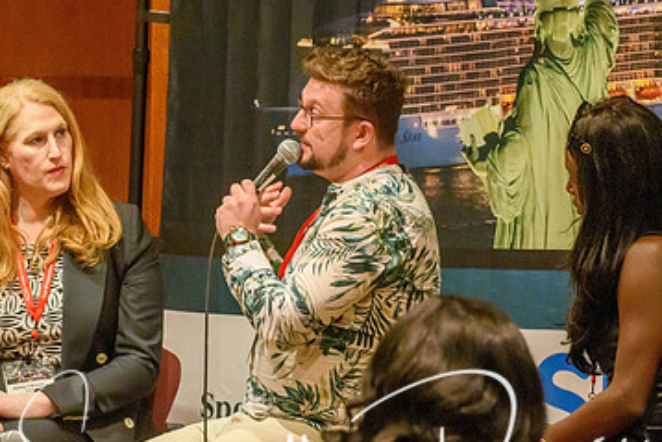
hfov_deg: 8.1
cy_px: 299
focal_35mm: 255
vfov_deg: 5.4
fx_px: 4691
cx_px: 253
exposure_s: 1/125
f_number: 4.8
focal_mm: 105
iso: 6400
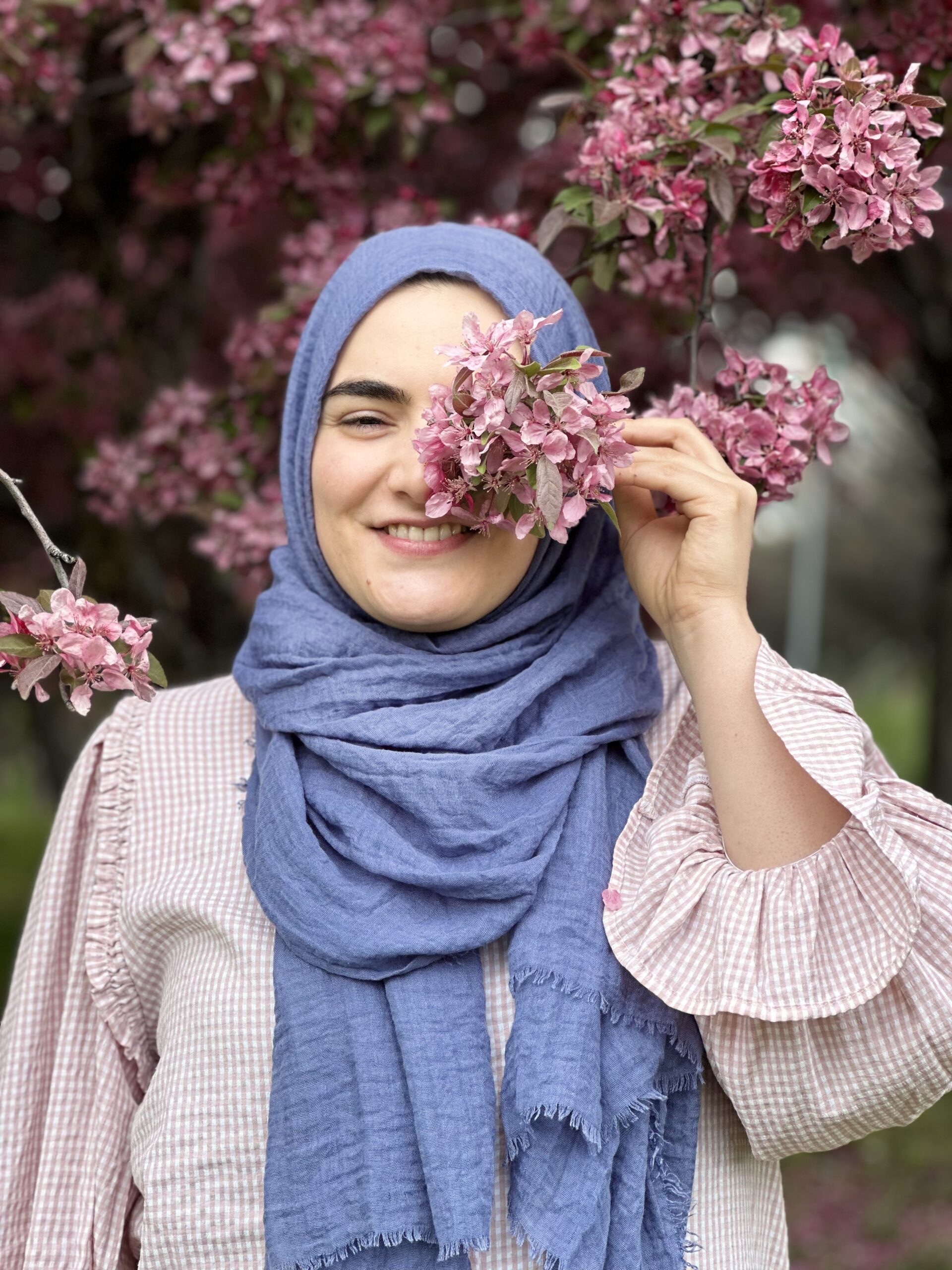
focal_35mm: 77
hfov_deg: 19.1
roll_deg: -2.0
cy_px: 635
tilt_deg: +2.5
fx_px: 2824
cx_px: 476
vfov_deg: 25.3
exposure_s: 1/121
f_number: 2.8
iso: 32
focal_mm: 9
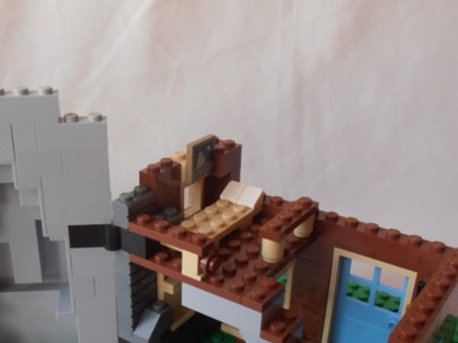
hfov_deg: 40.9
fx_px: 608
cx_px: 168
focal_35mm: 46
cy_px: 237
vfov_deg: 31.2
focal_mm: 4.2
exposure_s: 1/25
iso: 125
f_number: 3
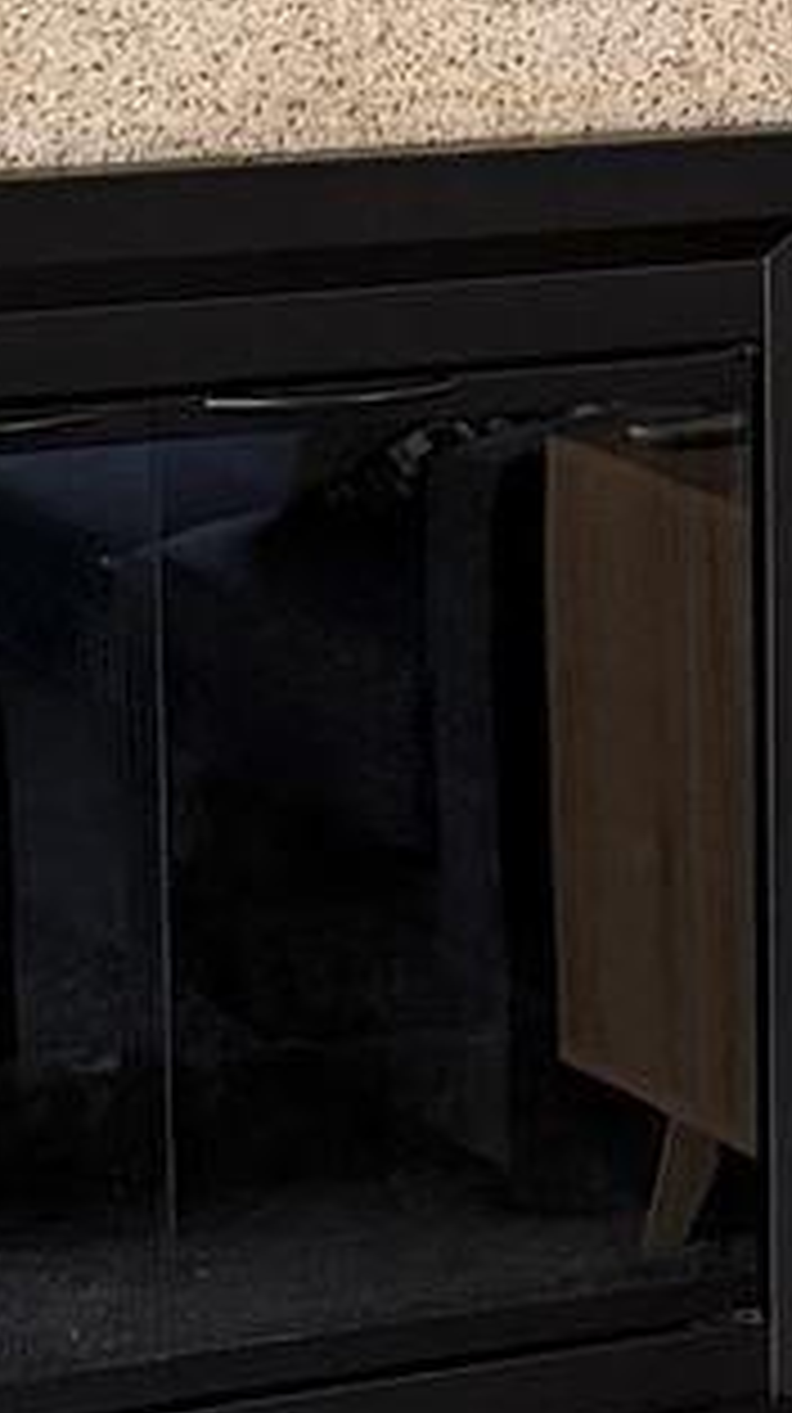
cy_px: 490
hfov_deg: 6.2
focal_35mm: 192
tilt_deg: -10.3
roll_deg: -0.7
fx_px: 7188
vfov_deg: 11.2
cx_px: 1332
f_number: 1.78
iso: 200
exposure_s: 1/121
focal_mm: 6.76
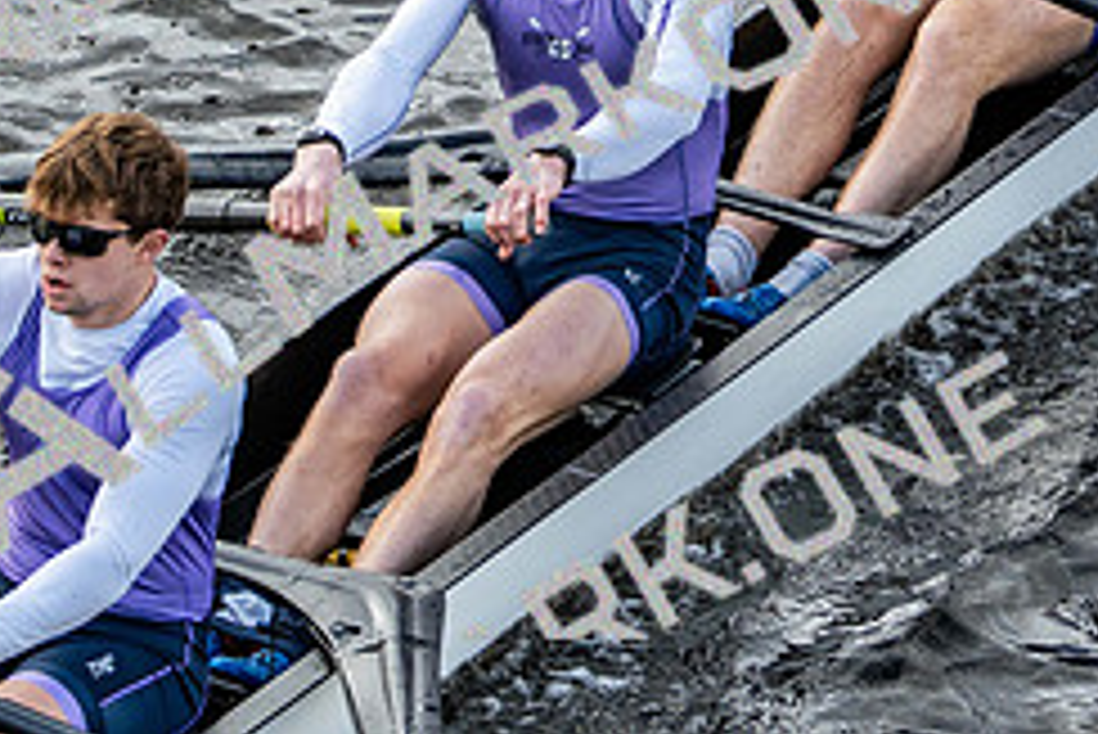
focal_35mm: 633
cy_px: -133
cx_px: 873
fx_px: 19317
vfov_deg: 2.2
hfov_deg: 3.3
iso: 1000
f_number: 5.6
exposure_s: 1/1250
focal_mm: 266
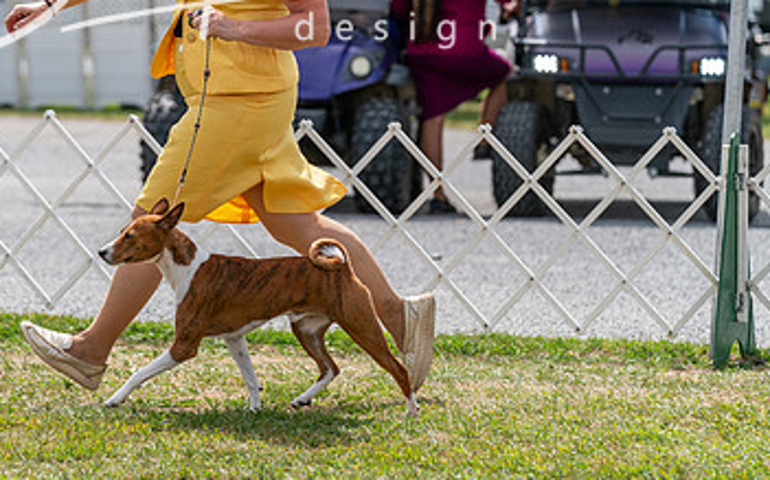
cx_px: 224
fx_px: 4845
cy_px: 95
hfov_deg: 9.1
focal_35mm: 231
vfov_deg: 5.7
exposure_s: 1/1600
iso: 125
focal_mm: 137
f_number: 4
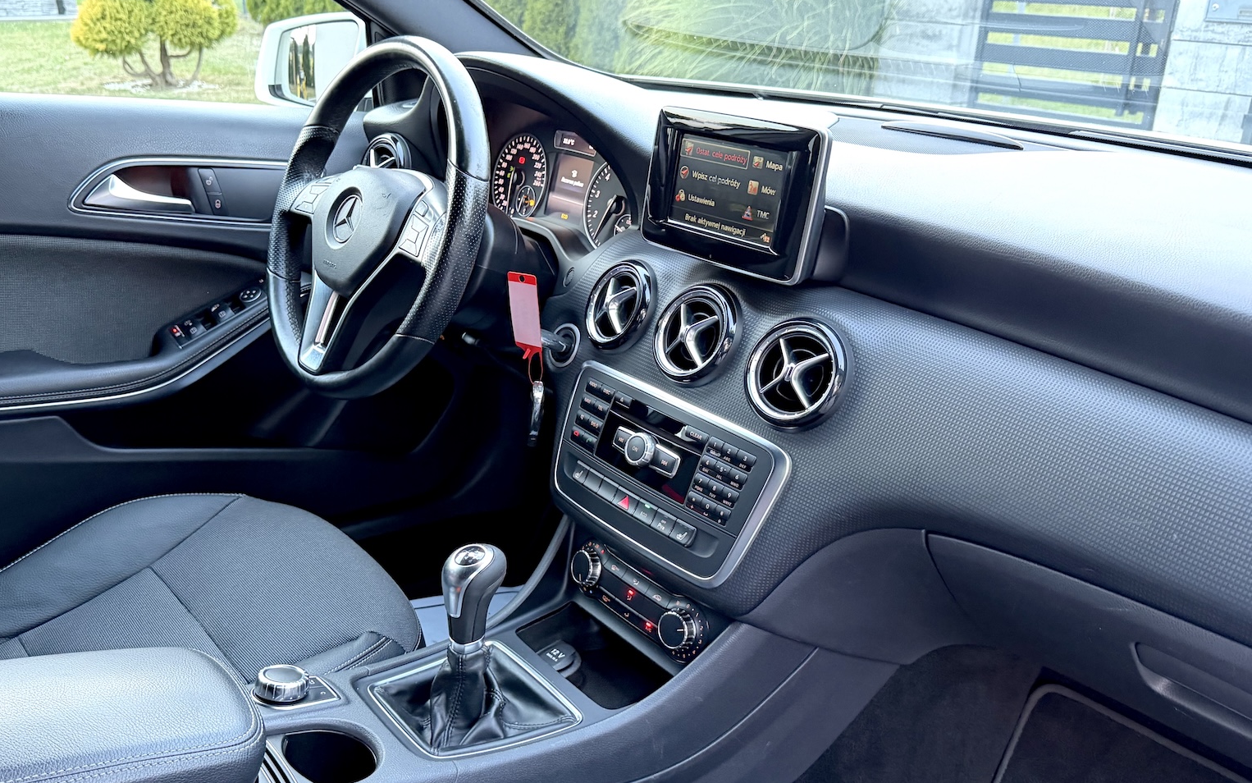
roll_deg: -1.7
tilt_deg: -23.8
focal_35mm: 32
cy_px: 413
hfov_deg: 59.4
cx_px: 530
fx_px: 1092
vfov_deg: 39.4
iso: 1000
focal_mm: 6.76
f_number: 1.78
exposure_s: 1/34
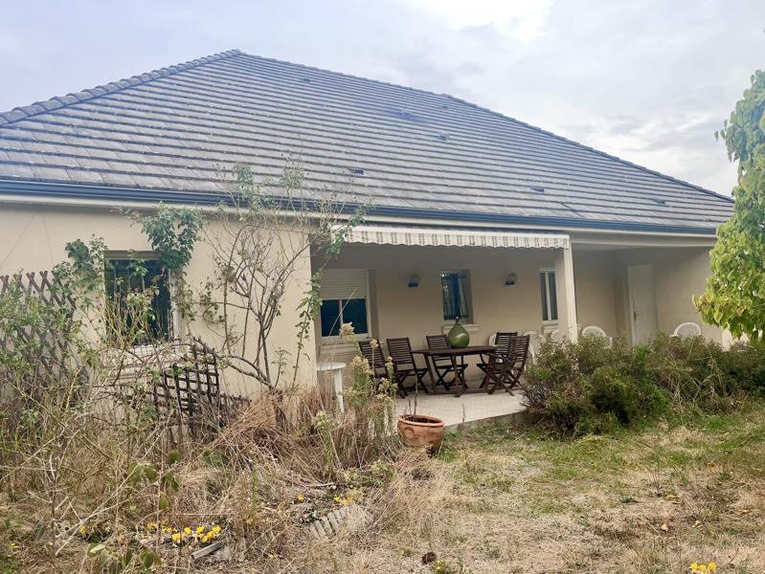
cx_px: 382
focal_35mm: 26
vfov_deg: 53.1
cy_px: 287
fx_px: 575
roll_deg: +3.8
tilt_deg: +2.3
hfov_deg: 67.3
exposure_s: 1/539
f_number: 1.6
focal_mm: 5.1
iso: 50
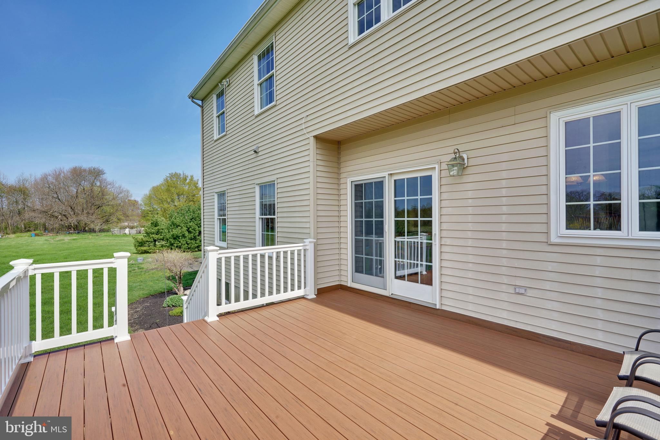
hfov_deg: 96.7
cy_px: 220
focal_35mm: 16
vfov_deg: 73.7
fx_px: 293
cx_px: 330
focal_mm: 16
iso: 100
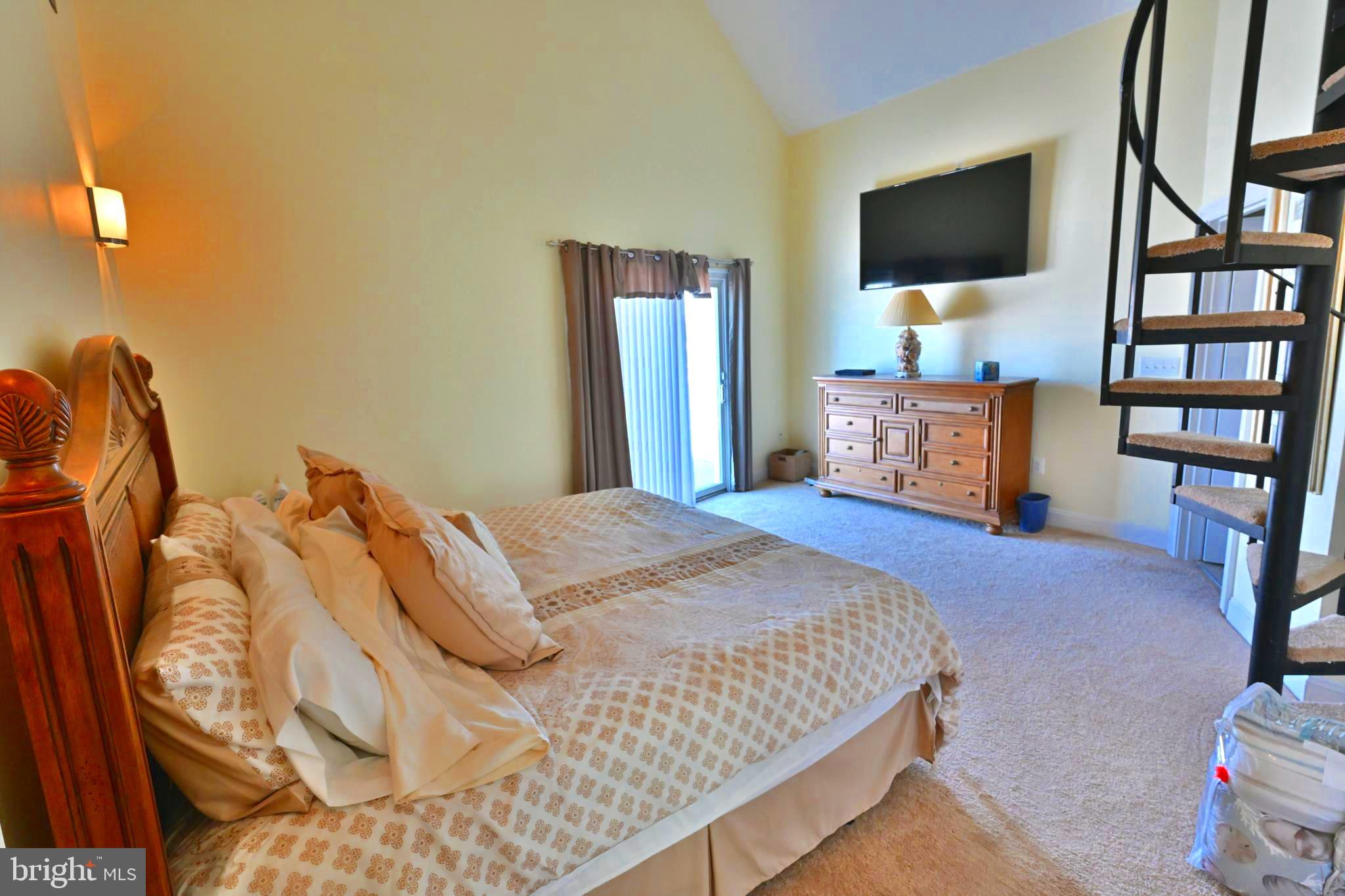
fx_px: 635
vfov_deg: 70.4
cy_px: 448
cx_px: 672
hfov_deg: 93.3
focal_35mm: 17
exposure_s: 1/80
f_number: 9
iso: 4500
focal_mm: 17
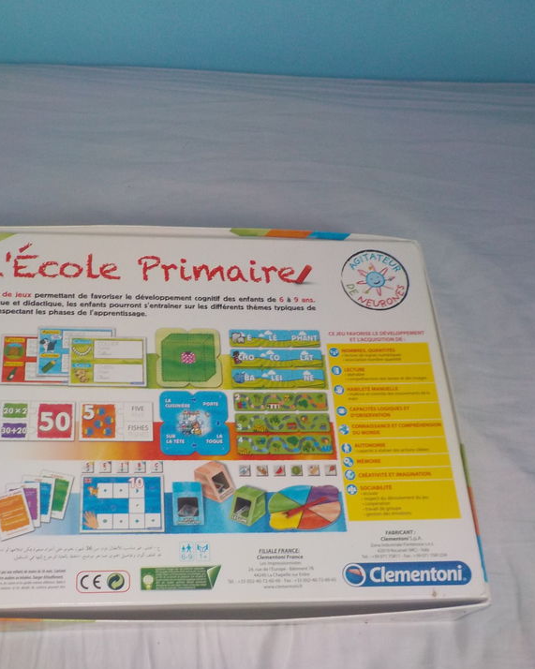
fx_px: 812
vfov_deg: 44.8
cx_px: 205
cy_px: 344
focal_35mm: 41
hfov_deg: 36.3
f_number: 3.3
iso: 200
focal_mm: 4.1
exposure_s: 1/30
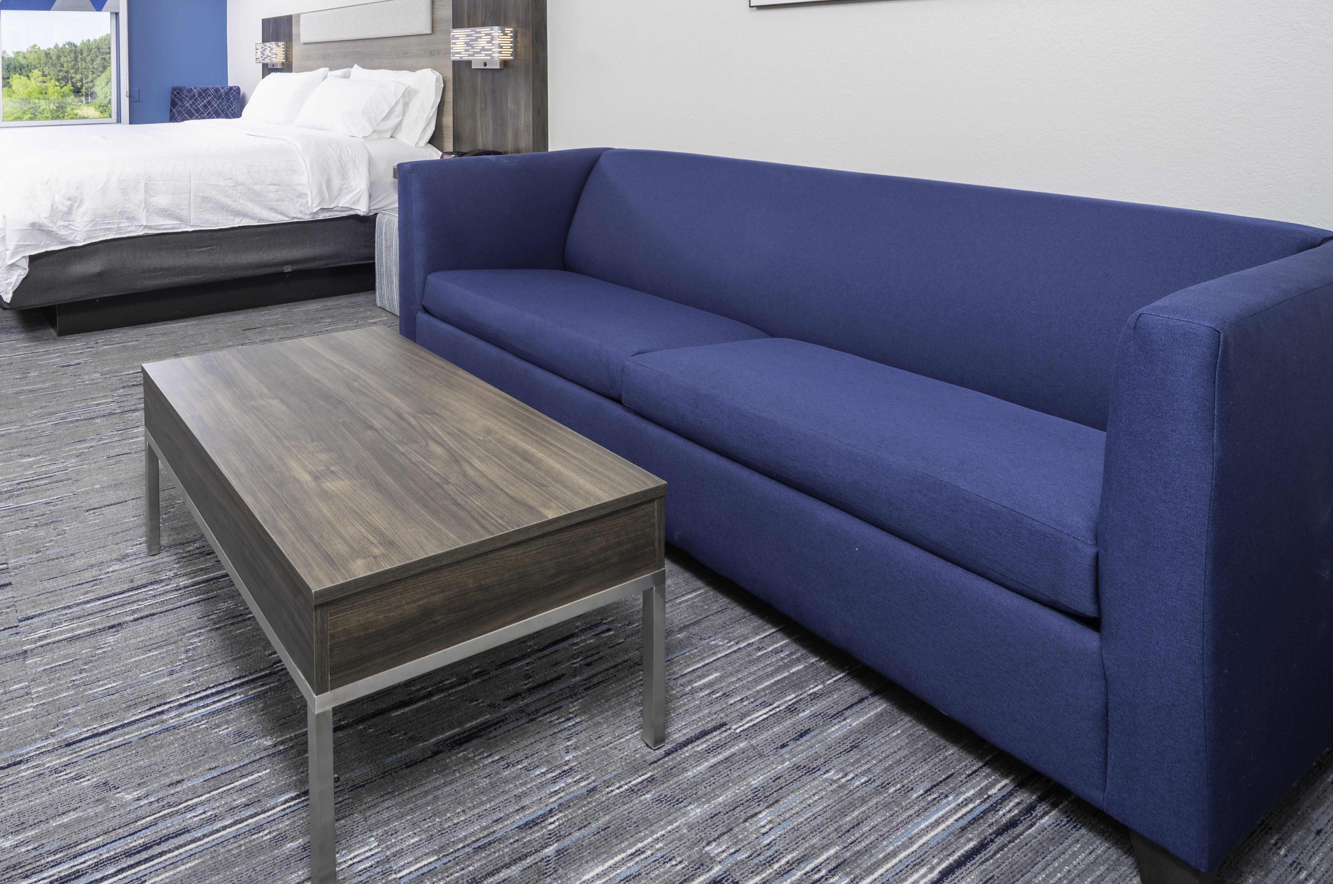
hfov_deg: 77.8
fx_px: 739
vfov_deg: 59.5
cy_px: 258
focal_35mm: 20
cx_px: 333
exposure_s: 1/60
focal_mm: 12
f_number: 8
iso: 100
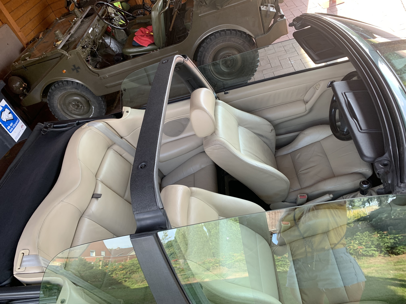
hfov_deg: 67.3
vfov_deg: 53.1
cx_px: 203
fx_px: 305
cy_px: 152
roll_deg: +23.9
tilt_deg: -38.9
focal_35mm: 26
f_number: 1.8
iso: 64
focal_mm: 4.25
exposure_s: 1/121
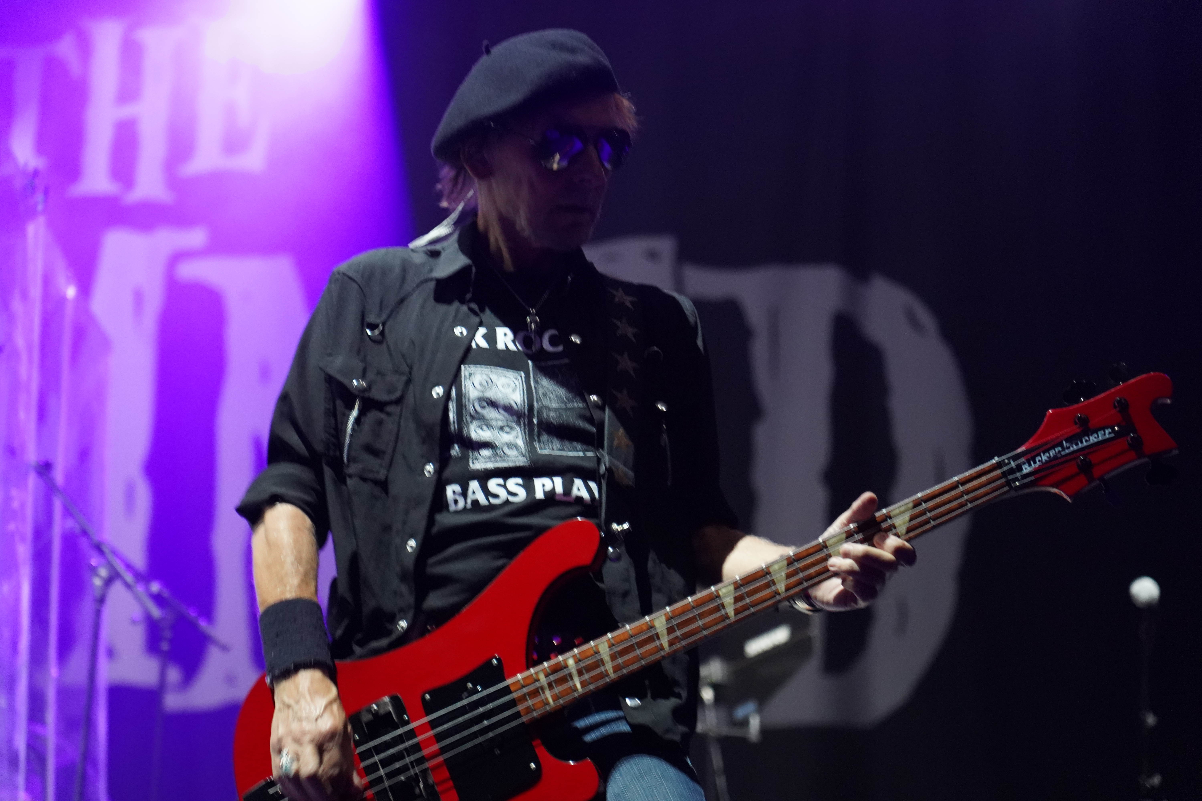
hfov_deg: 19.5
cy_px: 400
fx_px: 3506
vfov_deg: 13.0
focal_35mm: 105
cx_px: 601
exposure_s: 1/160
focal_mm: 105
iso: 8000
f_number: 4
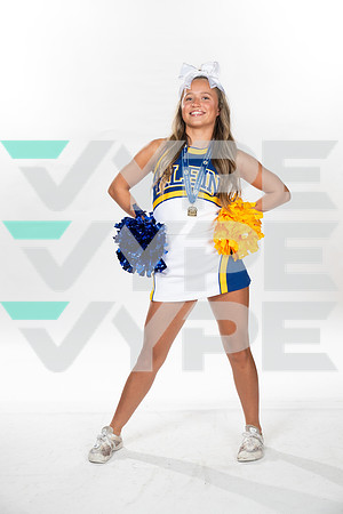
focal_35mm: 58
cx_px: 172
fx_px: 829
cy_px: 257
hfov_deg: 23.4
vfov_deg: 34.5
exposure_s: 1/320
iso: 800
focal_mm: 58
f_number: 7.1
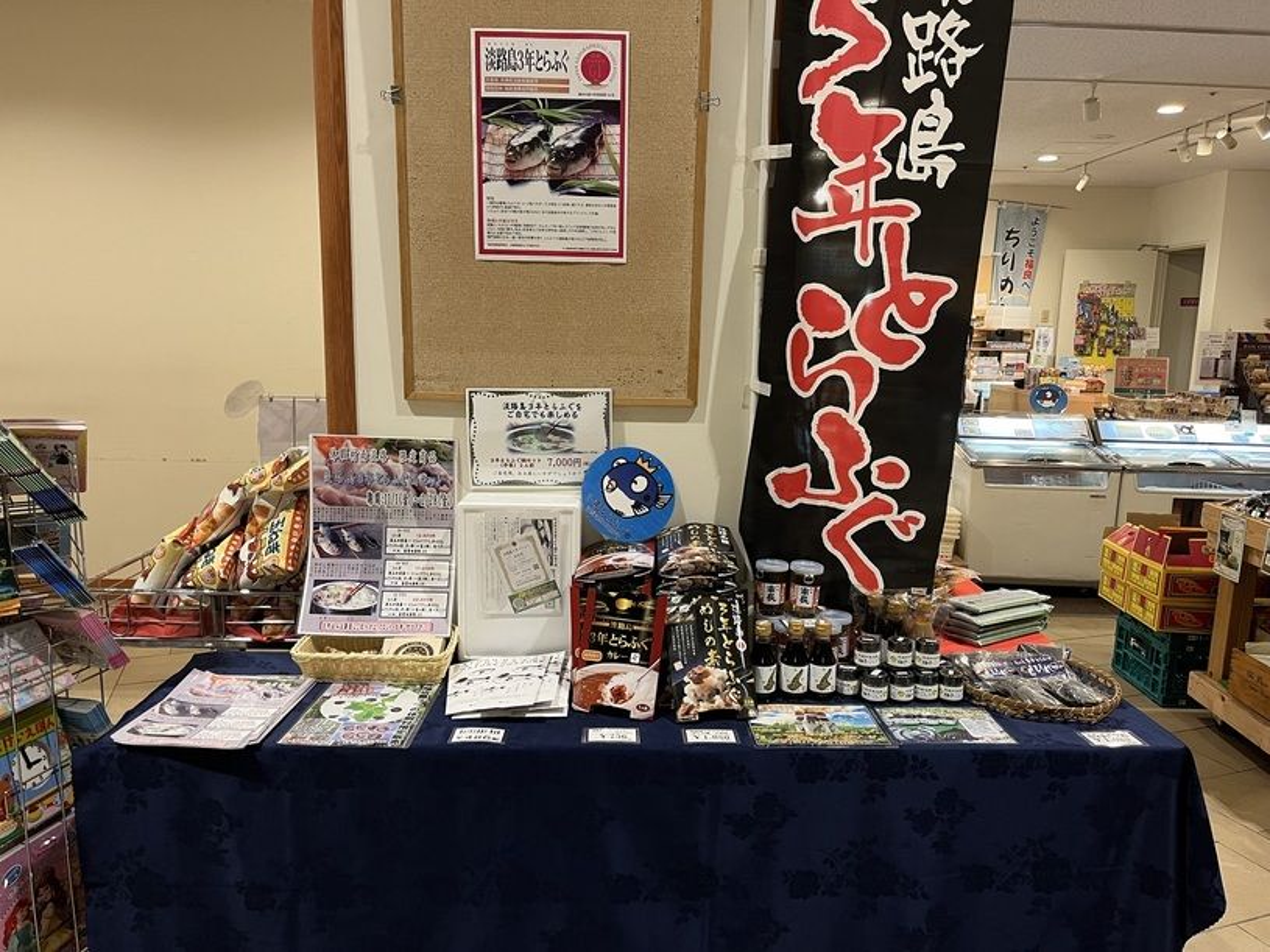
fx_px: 954
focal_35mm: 26
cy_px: 476
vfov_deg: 53.1
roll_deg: -1.3
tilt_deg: -10.7
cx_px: 635
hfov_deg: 67.3
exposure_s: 1/60
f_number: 1.6
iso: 125
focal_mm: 5.1
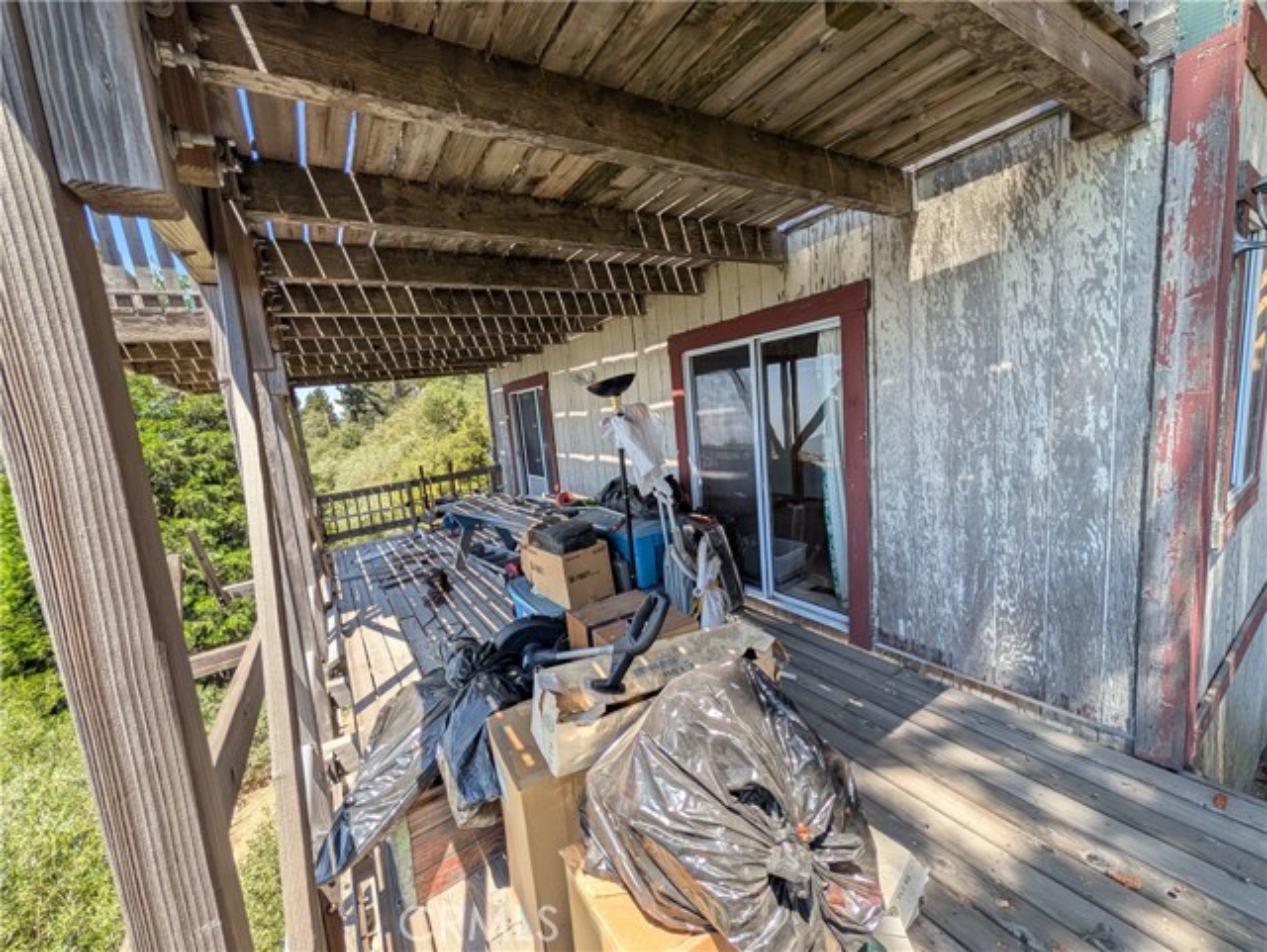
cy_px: 476
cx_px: 634
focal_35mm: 12
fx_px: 440
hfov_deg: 110.5
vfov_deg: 94.6
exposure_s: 1/900
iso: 46
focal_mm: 2.02
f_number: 1.7
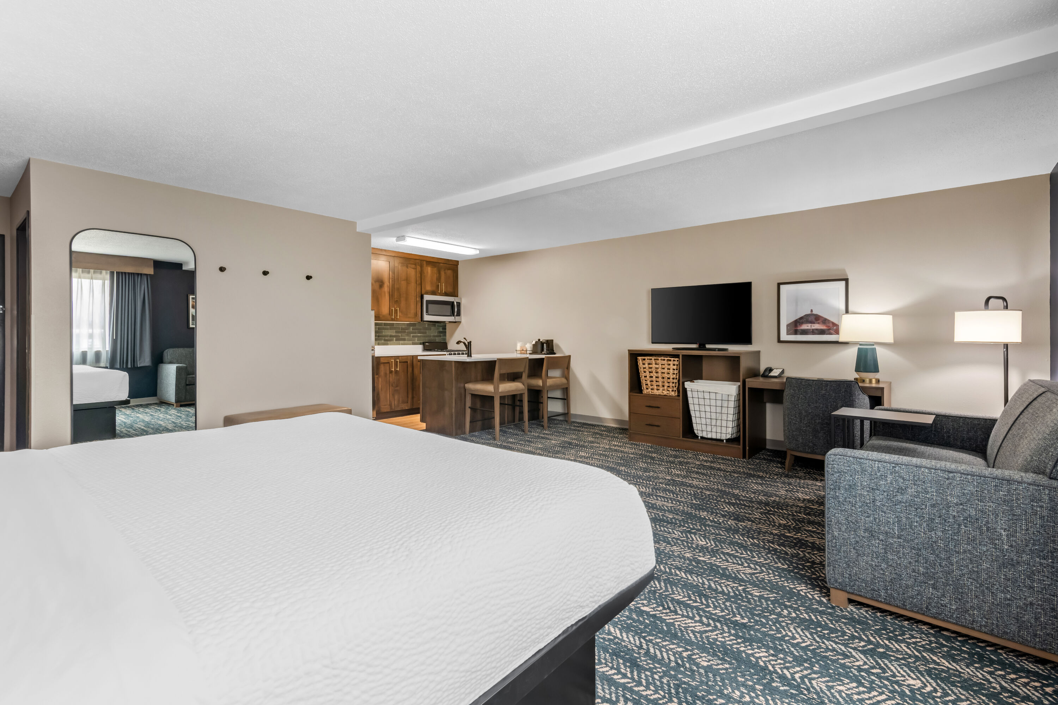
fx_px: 441
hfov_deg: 100.4
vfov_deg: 77.3
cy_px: 352
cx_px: 529
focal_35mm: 15
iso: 250
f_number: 9
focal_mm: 15
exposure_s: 1/3
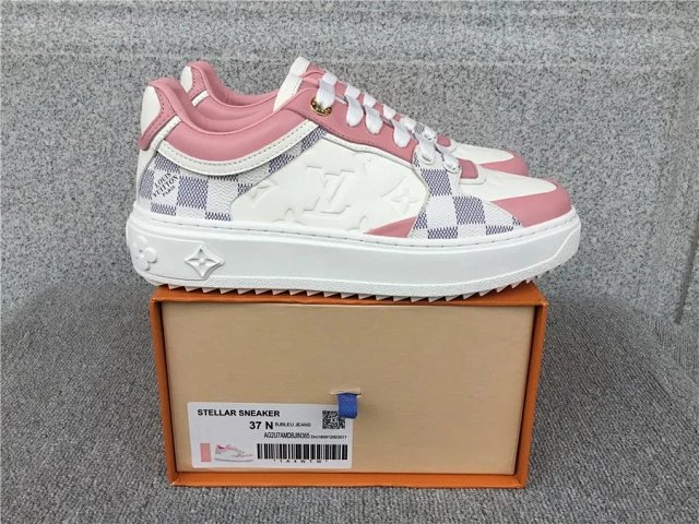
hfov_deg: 58.4
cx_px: 350
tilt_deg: -20.3
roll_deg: -1.1
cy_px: 262
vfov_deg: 45.4
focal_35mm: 31
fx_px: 626
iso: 25
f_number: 2.4
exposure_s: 1/357
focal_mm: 3.3
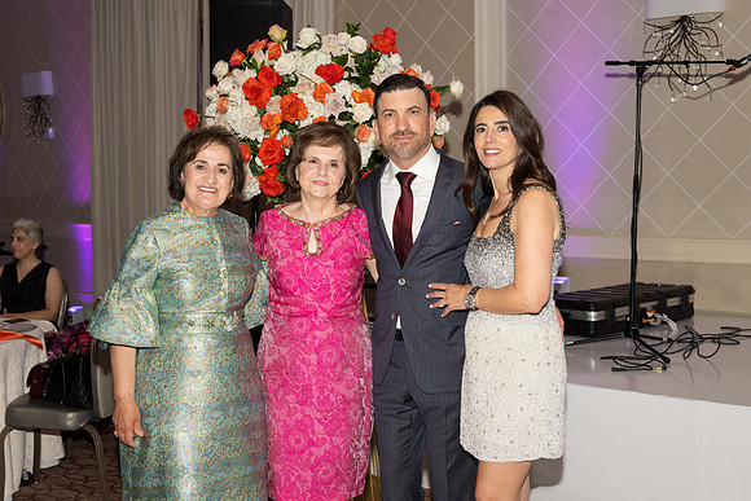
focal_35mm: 47
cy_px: 250
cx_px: 376
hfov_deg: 41.9
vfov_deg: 28.7
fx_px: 981
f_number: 5.6
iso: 800
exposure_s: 1/100
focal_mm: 47
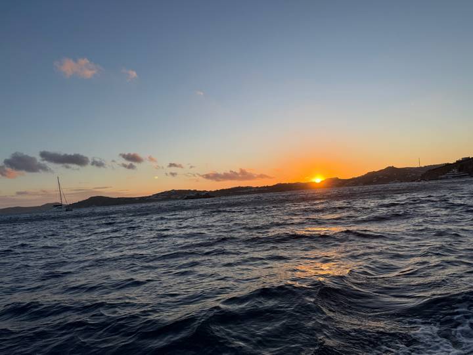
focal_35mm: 24
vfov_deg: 56.8
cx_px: 236
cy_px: 178
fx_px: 328
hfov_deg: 71.6
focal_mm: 6.76
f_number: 1.78
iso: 80
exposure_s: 1/2525
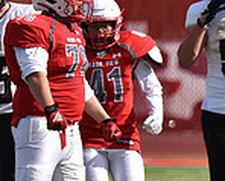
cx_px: -129
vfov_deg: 1.1
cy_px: 54
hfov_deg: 1.4
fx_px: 9301
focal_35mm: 1394
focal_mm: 380
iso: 720
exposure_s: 1/4000
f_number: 6
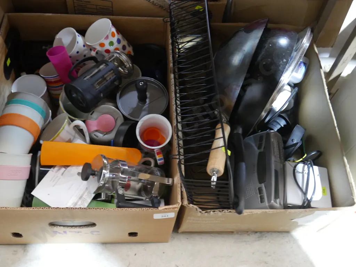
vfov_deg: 37.8
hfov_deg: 49.0
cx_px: 178
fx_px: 391
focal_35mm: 38
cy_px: 134
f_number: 4.1
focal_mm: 19
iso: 3200
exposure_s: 1/40
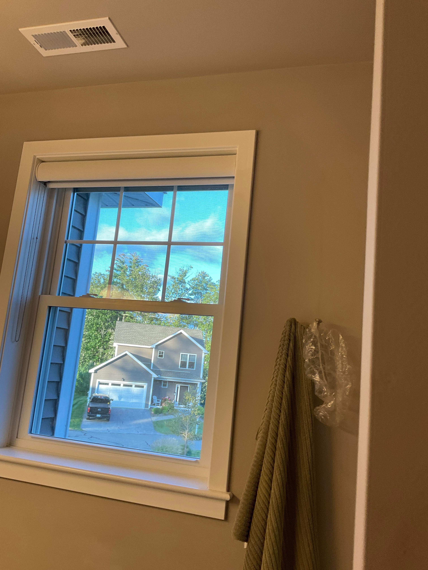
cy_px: 285
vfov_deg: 61.7
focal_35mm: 29
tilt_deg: +7.7
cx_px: 214
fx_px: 478
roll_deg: -6.3
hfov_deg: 48.2
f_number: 1.8
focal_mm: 3
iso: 50
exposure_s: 1/120
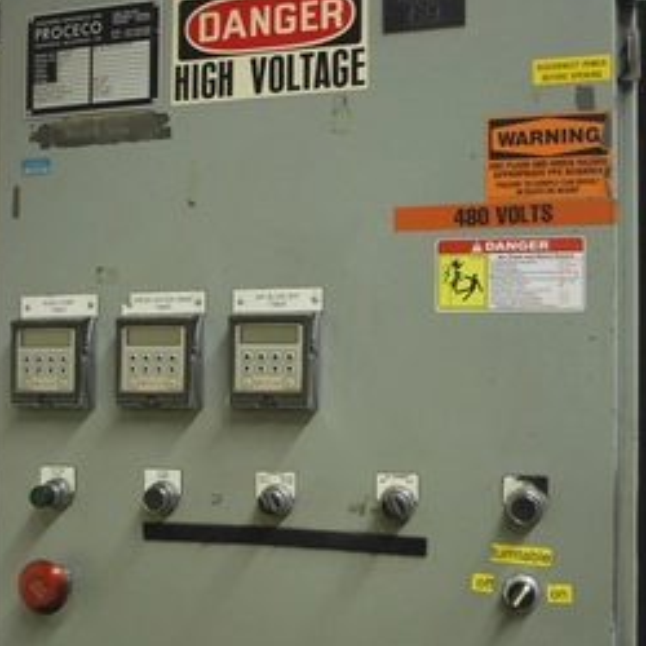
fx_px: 950
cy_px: 388
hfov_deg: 37.5
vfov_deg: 37.4
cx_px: 331
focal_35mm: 45
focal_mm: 22
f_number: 4
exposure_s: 1/30
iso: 800
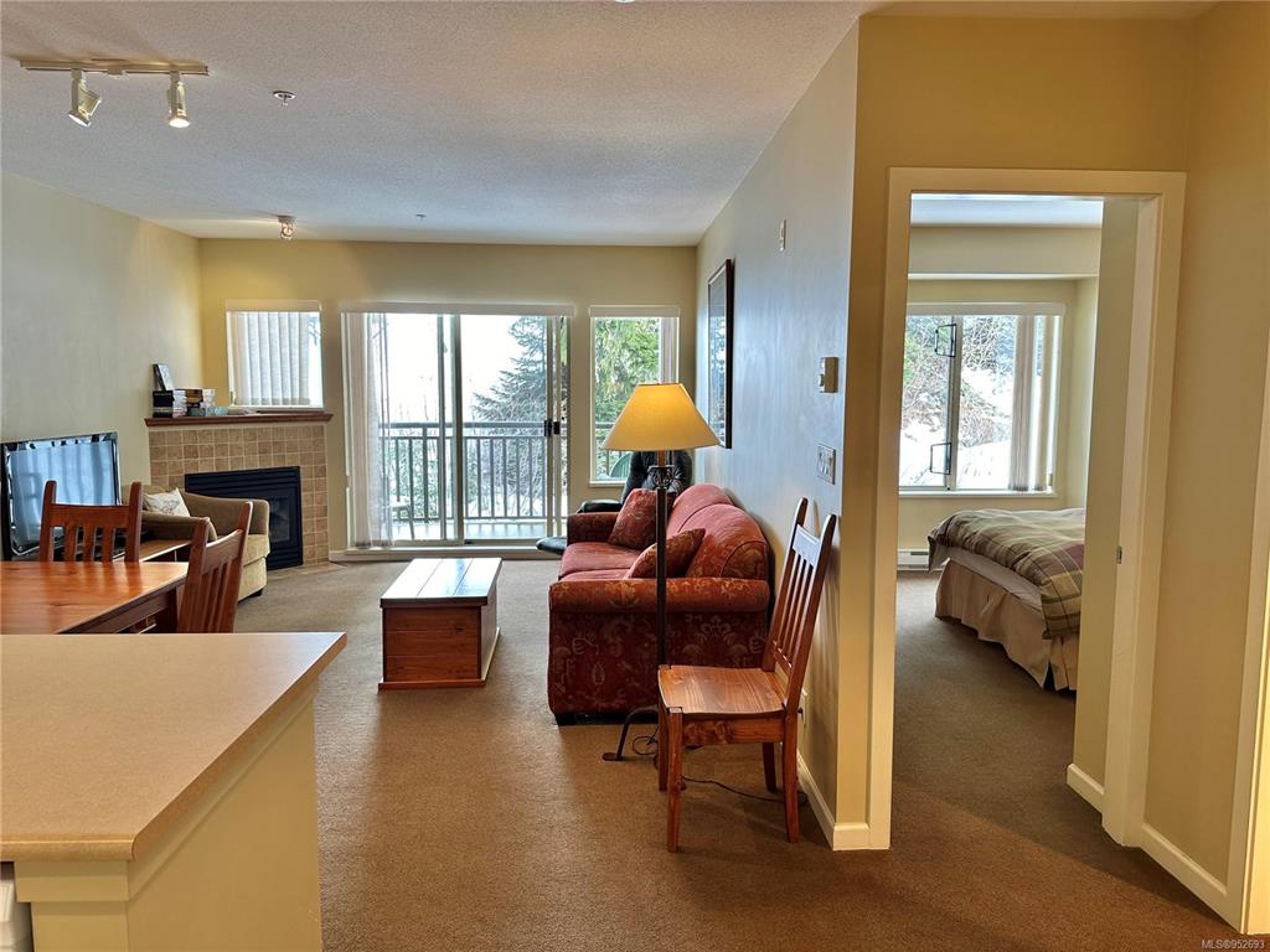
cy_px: 476
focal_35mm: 24
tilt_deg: -6.0
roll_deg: +0.0
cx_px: 635
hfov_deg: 71.6
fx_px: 881
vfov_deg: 56.8
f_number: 1.78
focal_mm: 6.86
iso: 80
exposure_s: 1/120
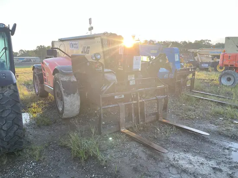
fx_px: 179
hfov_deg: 67.3
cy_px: 89
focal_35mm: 26
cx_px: 119
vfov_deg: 53.1
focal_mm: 5.1
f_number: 1.6
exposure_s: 1/172
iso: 50
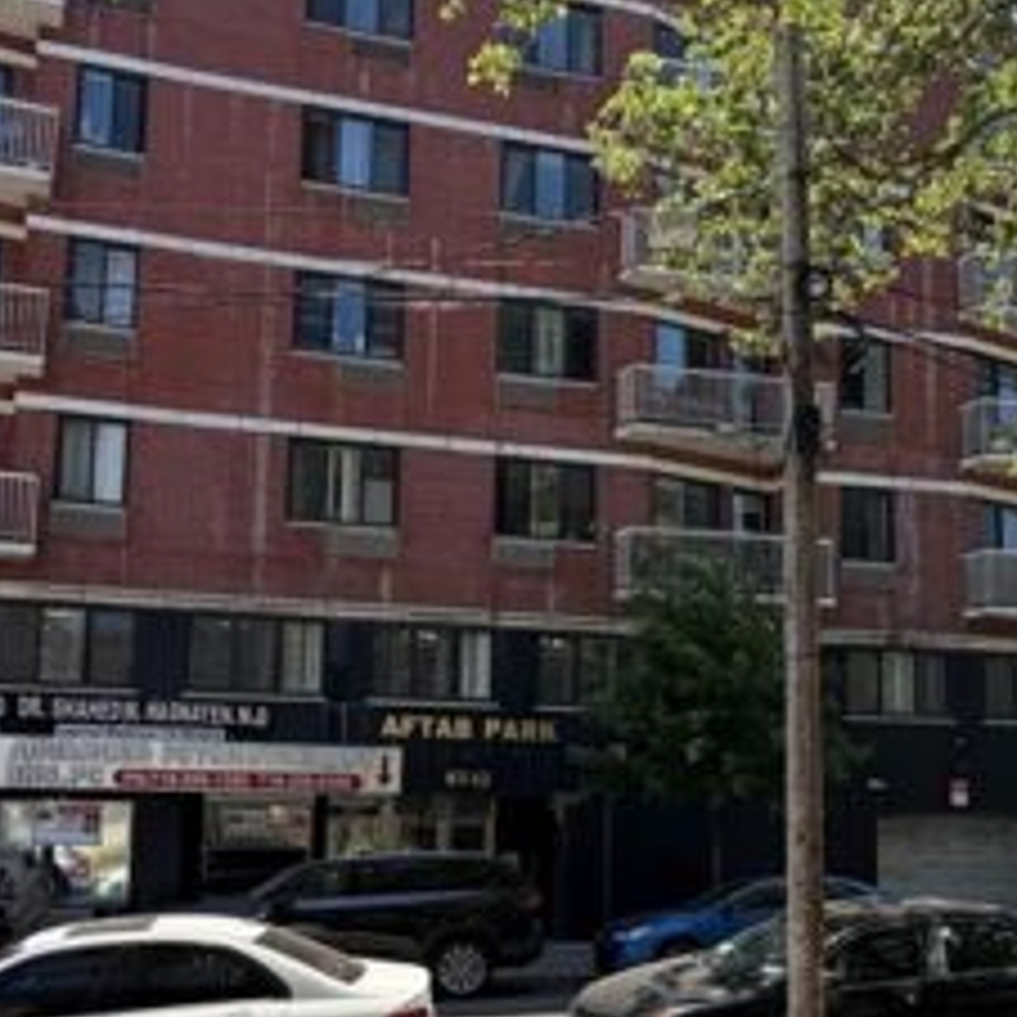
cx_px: 626
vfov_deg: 46.3
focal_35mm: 35
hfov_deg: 46.9
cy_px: 702
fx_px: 1163
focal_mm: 2.22
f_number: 2.2
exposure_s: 1/751
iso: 40
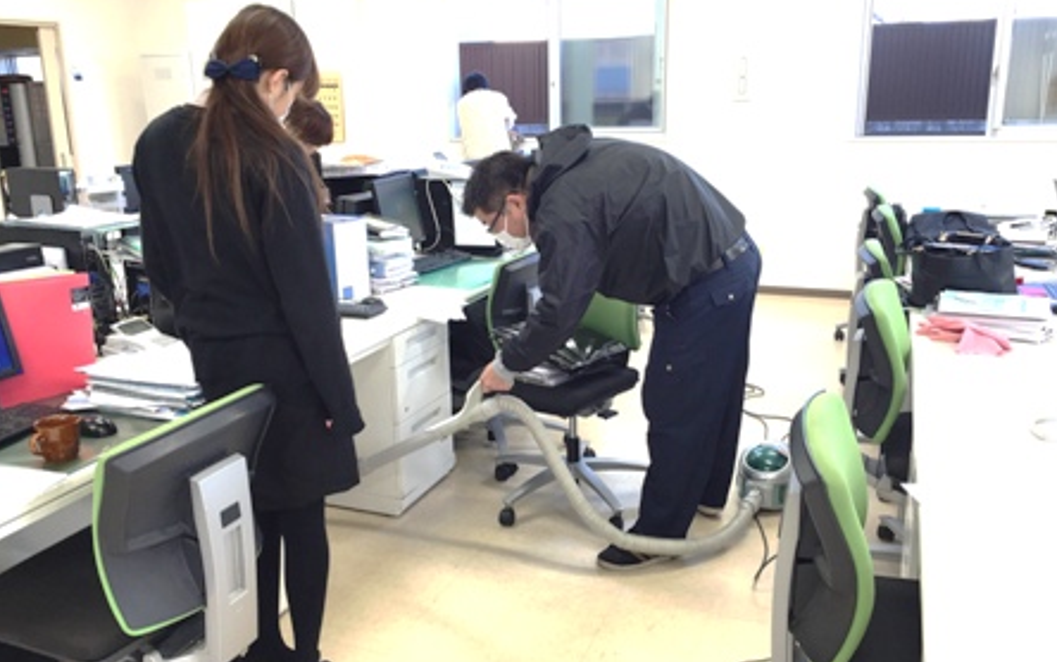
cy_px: 326
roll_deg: +1.3
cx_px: 531
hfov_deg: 61.2
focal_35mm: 31
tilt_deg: -13.5
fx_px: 893
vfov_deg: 40.6
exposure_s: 1/60
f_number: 2.2
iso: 40
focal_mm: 4.15
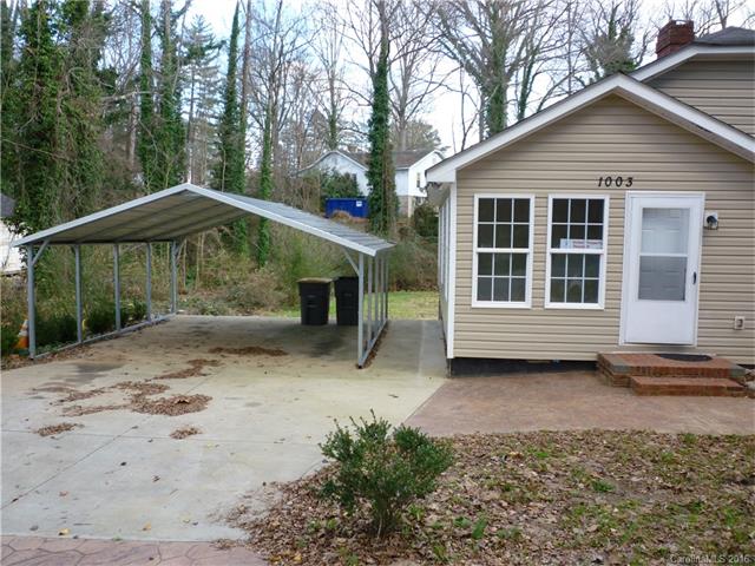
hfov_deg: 61.7
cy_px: 283
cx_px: 378
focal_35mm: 29
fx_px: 633
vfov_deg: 48.2
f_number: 3.3
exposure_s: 1/50
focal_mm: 5.2
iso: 80
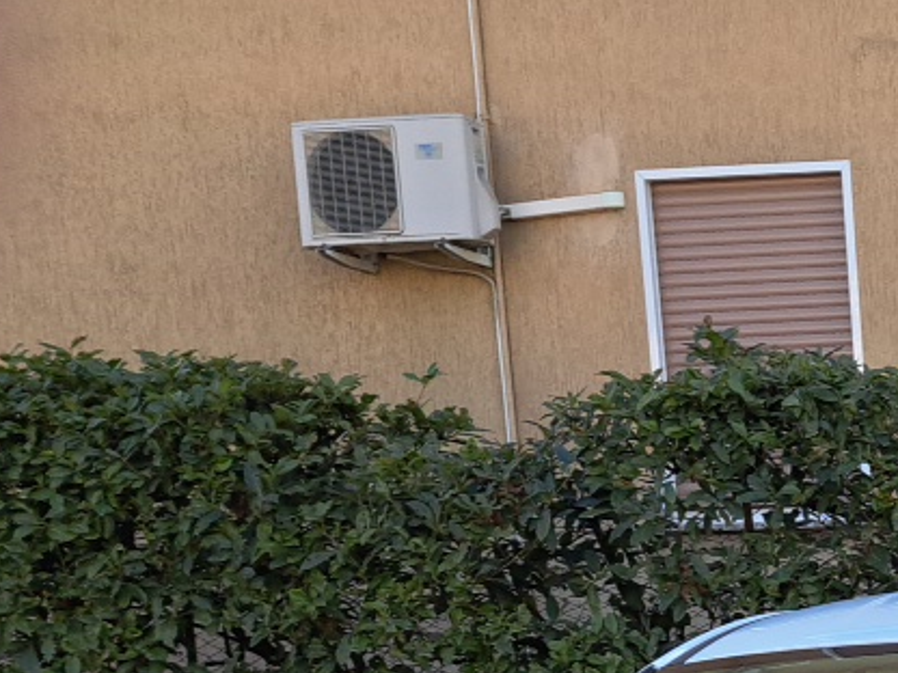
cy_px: 973
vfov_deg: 16.4
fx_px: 2153
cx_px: 1211
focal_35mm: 83
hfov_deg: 21.1
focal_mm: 5.23
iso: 50
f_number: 1.8
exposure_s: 1/638
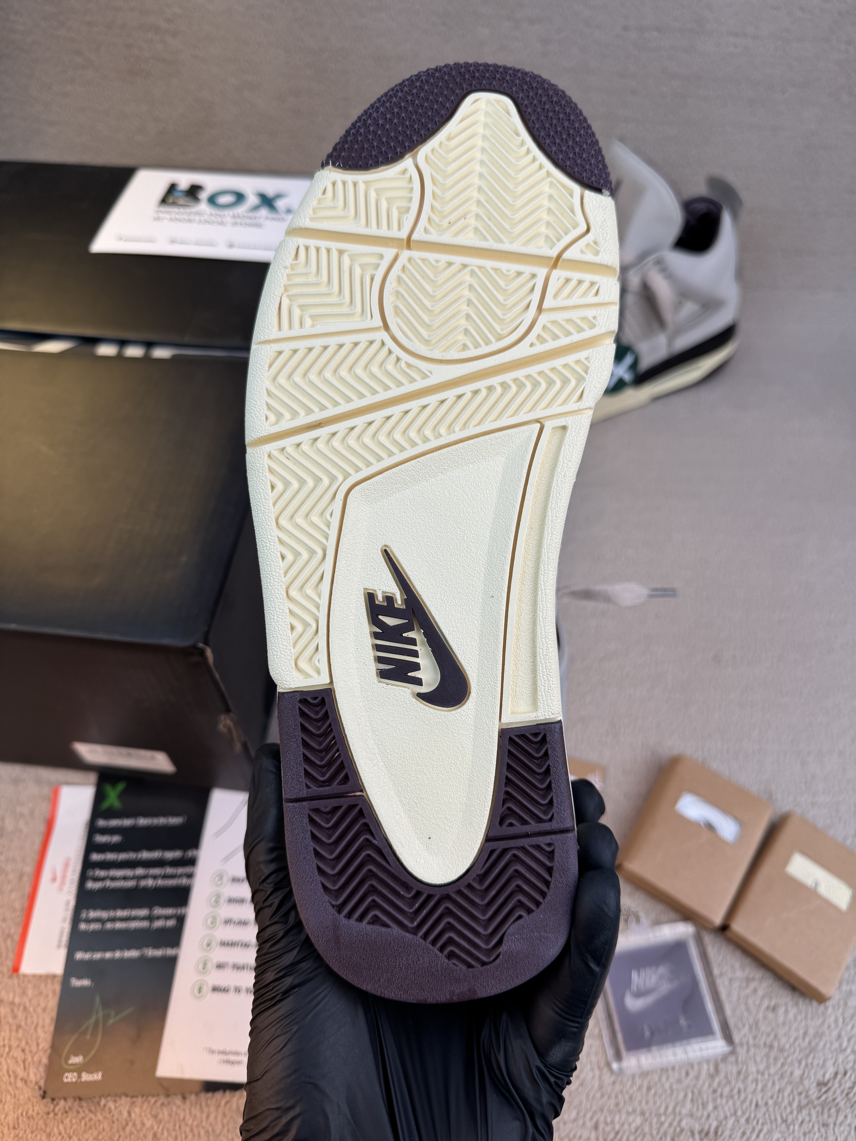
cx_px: 428
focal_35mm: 24
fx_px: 791
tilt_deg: -53.6
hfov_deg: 56.8
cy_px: 570
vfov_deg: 71.6
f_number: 1.78
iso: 80
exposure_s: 1/1261
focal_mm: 6.76
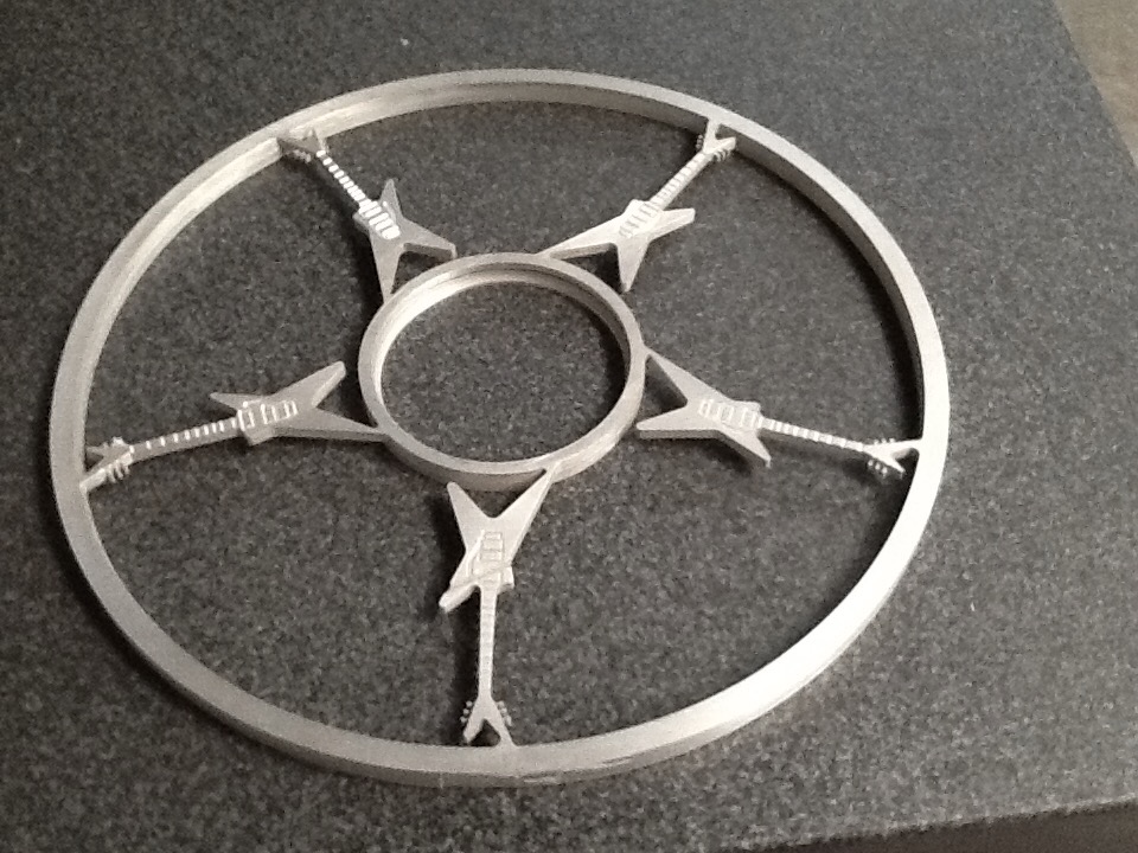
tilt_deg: -54.4
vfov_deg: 32.9
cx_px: 569
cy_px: 426
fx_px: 1446
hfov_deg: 42.9
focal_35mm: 44
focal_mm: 2.03
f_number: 2.4
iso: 320
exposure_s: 1/17
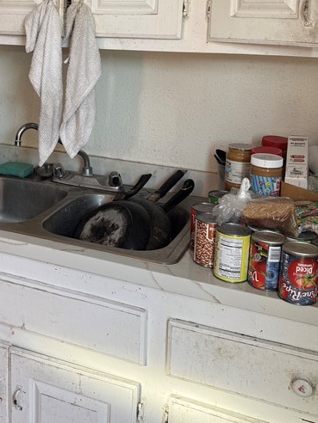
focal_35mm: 50
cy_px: 116
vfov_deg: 37.4
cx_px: 16
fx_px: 612
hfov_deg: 27.8
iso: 80
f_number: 1.78
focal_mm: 6.76
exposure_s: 1/121
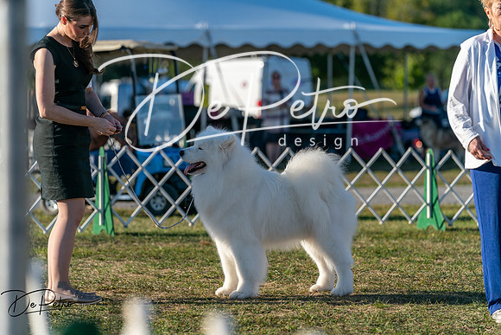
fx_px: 2408
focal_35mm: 173
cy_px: 168
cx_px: 250
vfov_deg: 7.9
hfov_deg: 11.9
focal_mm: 173
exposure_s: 1/1250
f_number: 4.5
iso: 200
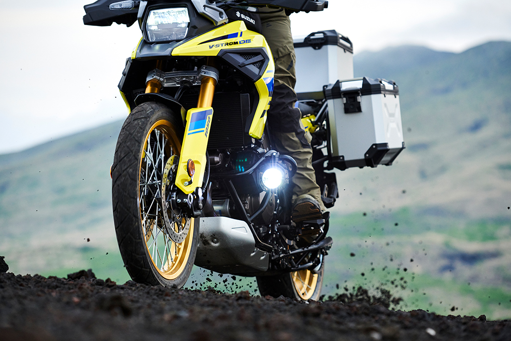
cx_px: 256
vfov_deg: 10.5
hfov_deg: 15.8
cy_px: 170
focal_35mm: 130
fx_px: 1845
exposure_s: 1/1250
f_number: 4
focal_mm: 130
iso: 1250
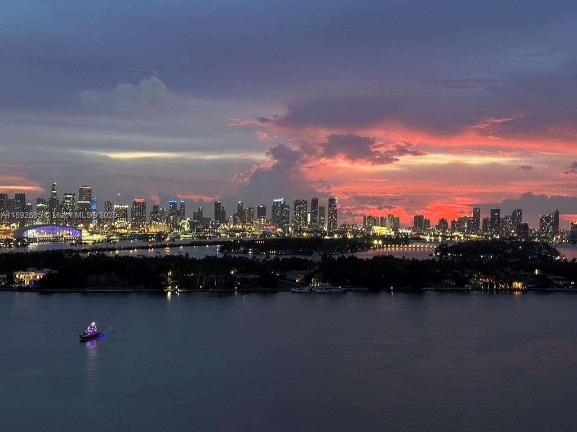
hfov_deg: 39.7
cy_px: 216
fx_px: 800
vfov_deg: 30.3
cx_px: 288
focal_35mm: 48
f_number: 1.78
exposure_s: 1/24
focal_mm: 6.86
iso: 640
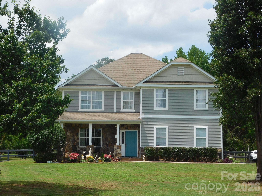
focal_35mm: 71
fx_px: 537
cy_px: 98
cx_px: 131
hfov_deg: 27.4
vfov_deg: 20.7
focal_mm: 12.6
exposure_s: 1/800
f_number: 4.3
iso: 125
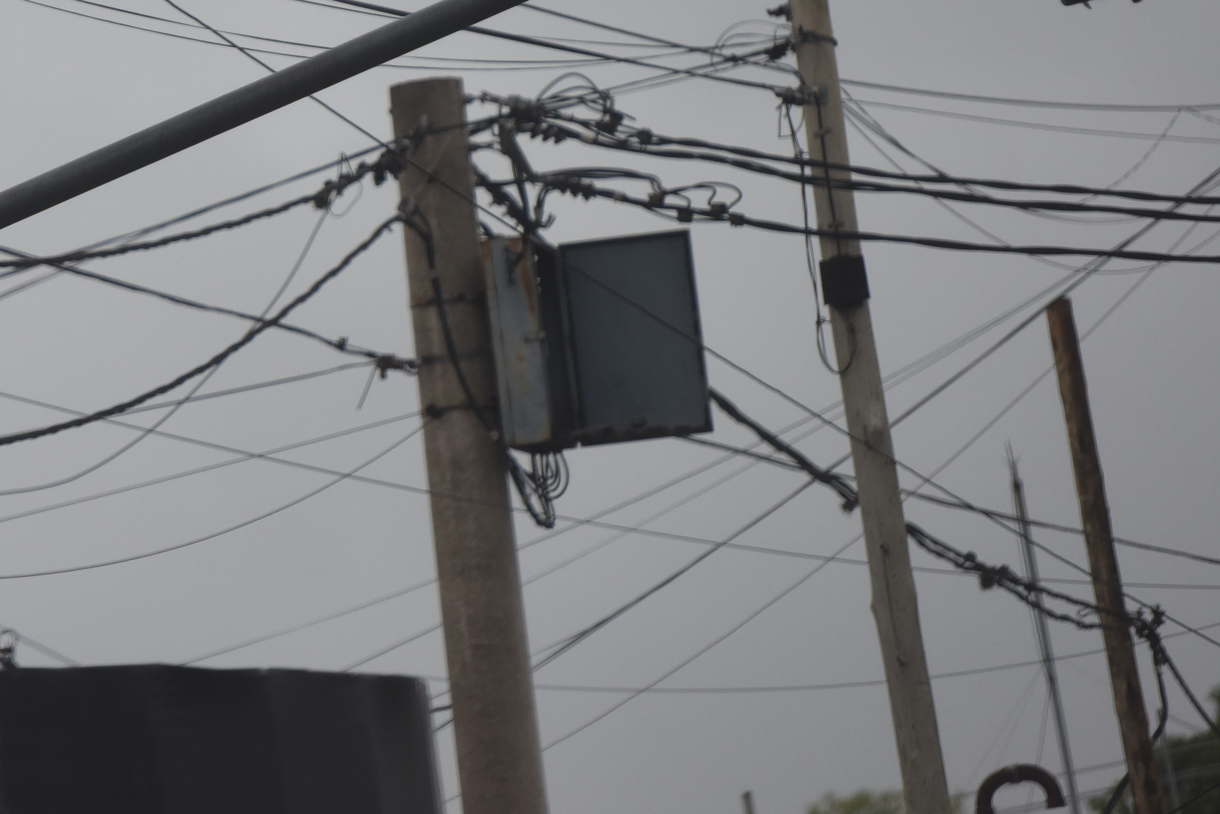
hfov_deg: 5.2
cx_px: 18
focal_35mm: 397
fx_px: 13452
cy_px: 71
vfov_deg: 3.5
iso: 800
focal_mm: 180
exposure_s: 1/3200
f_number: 2.8
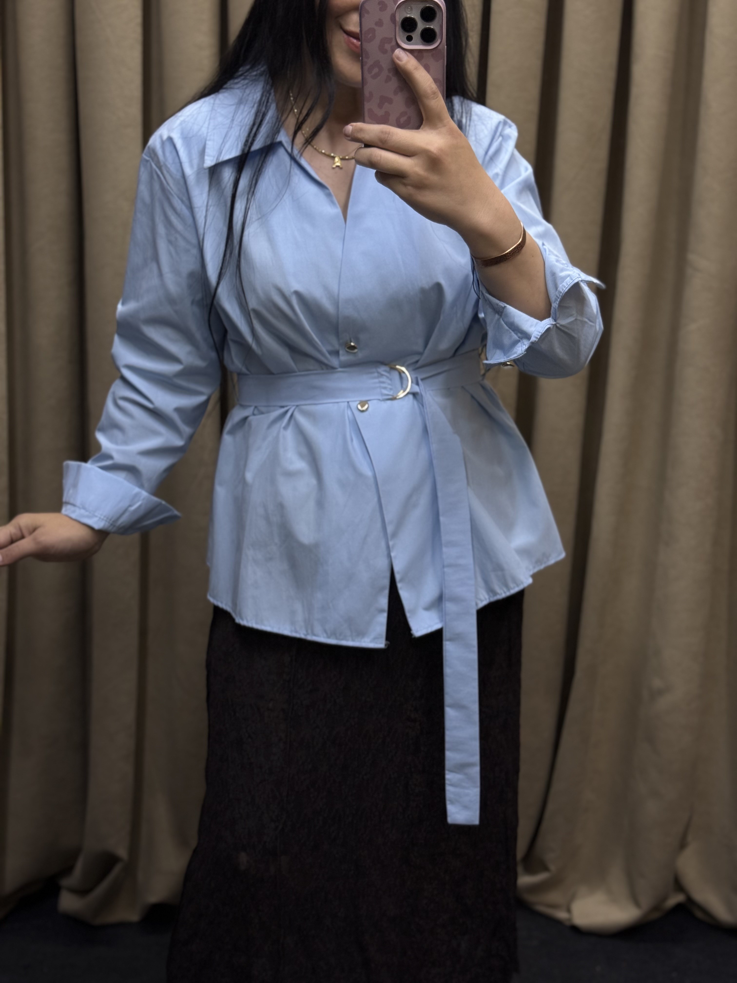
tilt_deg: -23.5
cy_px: 492
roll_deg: -0.8
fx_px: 1363
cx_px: 368
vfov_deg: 39.7
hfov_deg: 30.3
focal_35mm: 48
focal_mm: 6.76
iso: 64
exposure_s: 1/357
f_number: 1.78
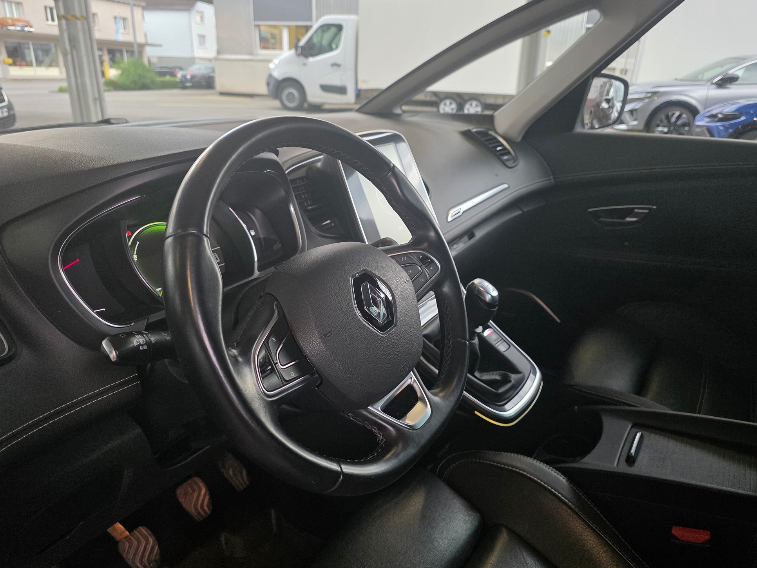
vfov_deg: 56.8
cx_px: 382
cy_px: 286
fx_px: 525
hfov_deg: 71.6
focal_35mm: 24
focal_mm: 6.3
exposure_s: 1/180
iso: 200
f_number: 1.7
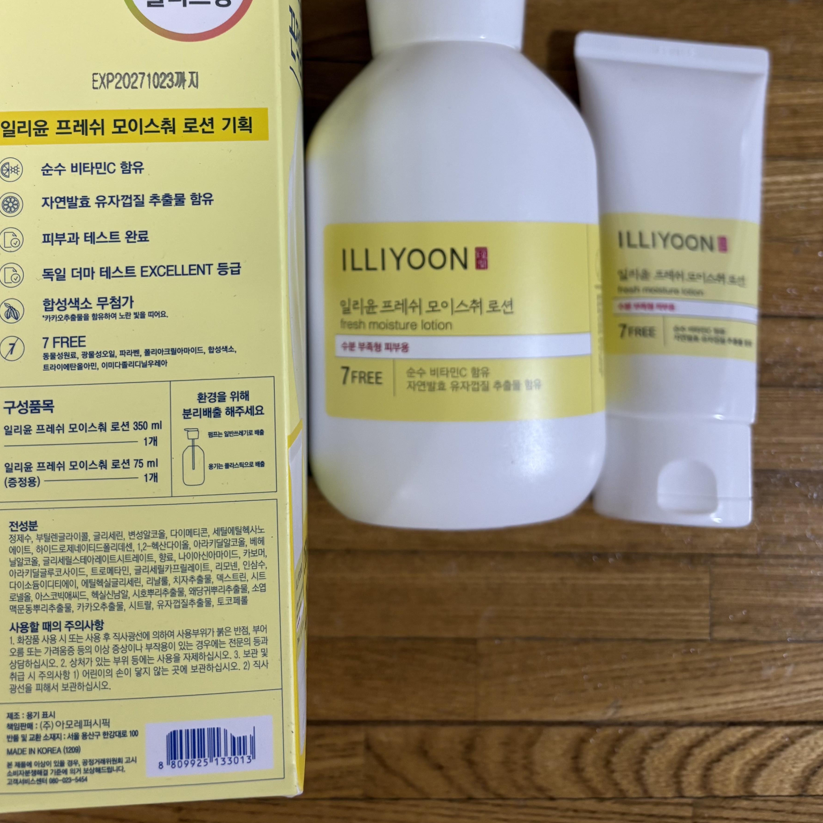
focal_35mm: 37
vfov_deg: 43.4
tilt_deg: -84.0
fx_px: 995
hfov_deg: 44.7
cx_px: 332
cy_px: 197
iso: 125
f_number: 1.6
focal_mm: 5.96
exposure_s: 1/60
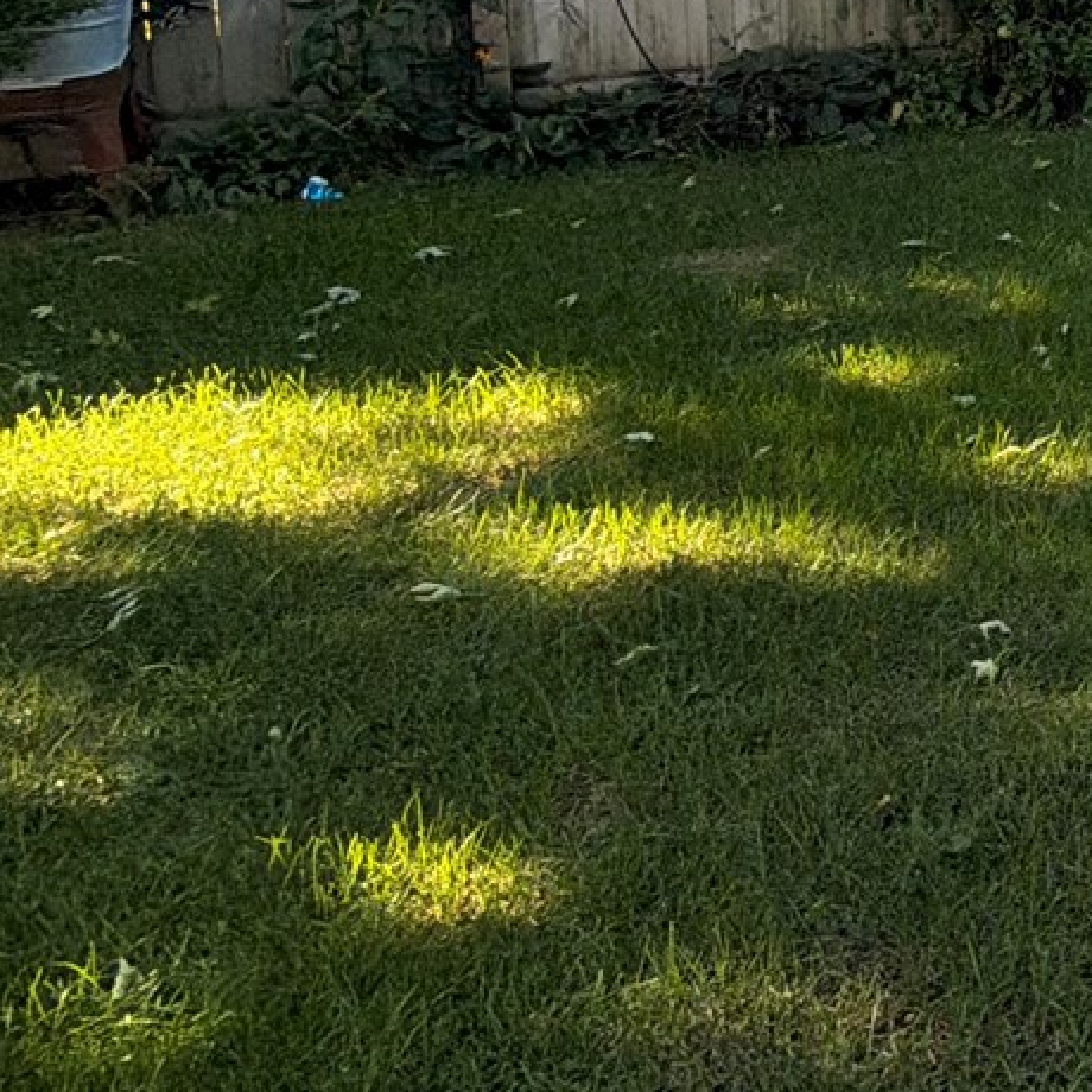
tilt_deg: -8.5
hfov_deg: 25.2
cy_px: -55
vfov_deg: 34.7
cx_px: 1773
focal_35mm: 43
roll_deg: -4.0
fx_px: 1535
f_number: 2.2
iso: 50
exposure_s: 1/315
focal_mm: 2.22
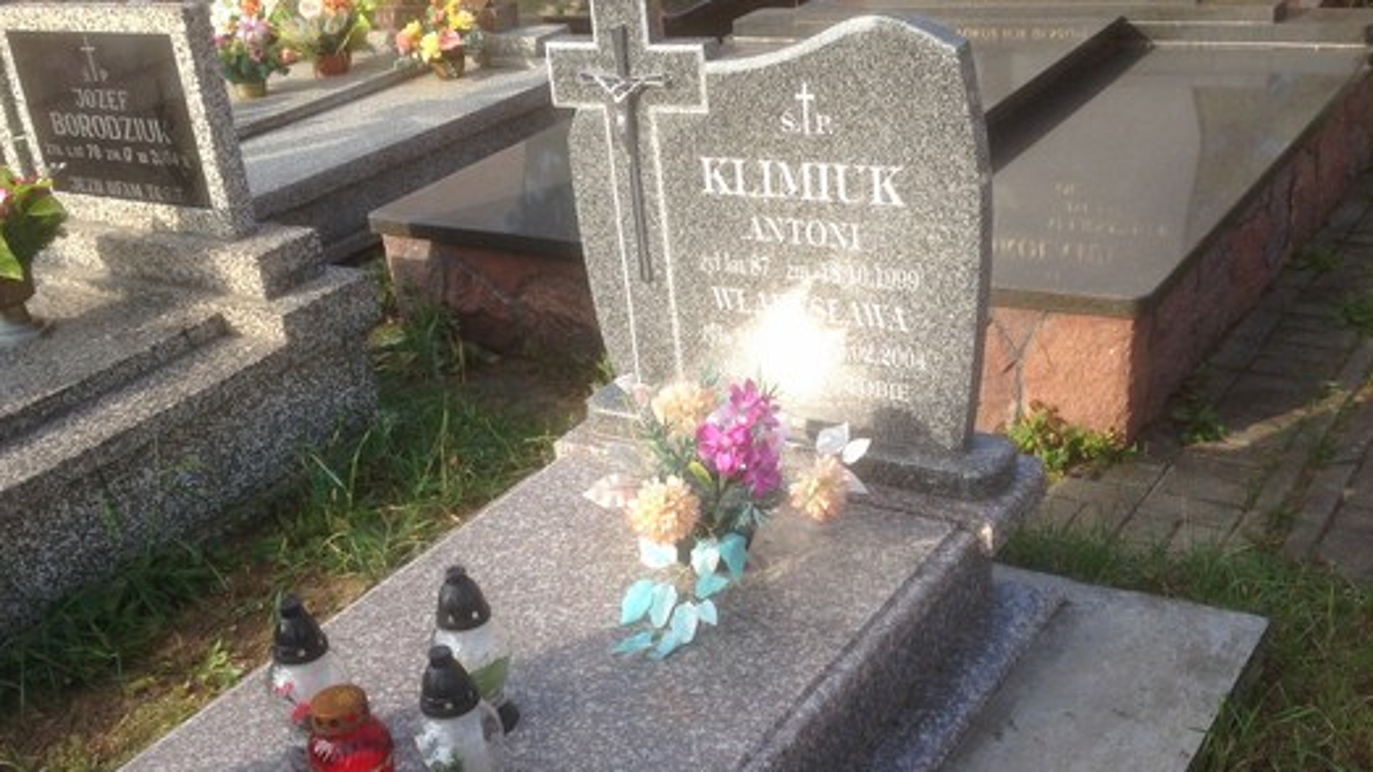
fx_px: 1602
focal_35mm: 44
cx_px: 588
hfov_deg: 46.3
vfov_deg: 26.9
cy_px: 541
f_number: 2.4
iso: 50
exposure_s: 1/542
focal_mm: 4.12
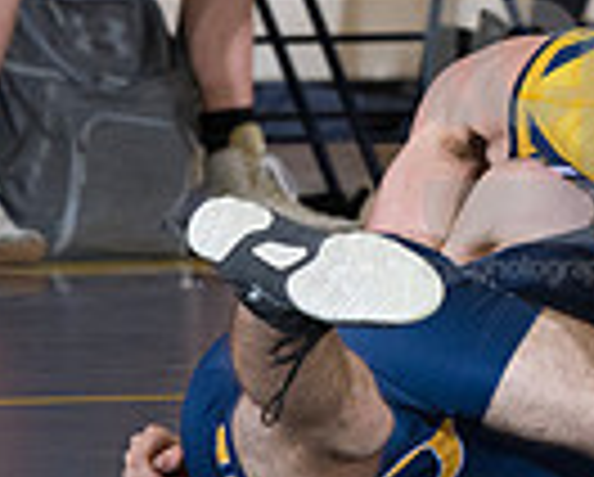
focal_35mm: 825
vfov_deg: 1.9
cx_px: 562
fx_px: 14525
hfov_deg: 2.3
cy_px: 124
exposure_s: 1/250
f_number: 5.6
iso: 1250
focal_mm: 200
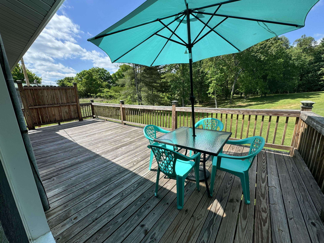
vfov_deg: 85.7
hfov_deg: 102.1
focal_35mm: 14
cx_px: 162
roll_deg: +2.3
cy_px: 122
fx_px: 131
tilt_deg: -13.3
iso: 40
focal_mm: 2.22
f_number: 2.2
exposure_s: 1/1078
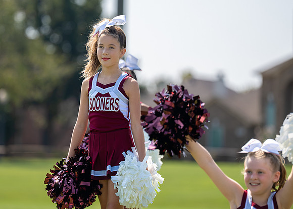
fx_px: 2053
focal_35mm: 247
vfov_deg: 5.8
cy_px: 93
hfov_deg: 8.2
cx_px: 109
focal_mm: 178
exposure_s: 1/1600
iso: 125
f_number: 2.8
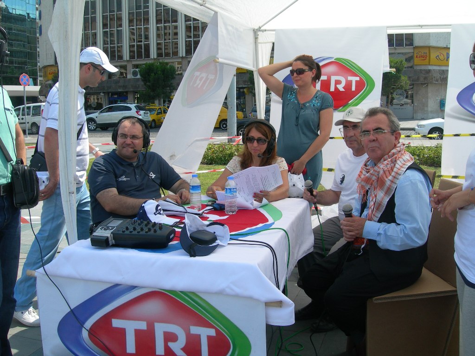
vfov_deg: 37.7
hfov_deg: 49.0
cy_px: 178
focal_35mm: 38
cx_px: 238
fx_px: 521
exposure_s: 1/366
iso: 50
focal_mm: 7.8
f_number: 4.8
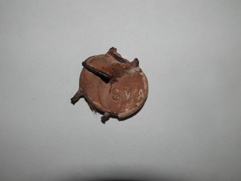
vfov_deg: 38.7
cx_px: 120
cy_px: 90
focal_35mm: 37
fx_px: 258
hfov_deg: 50.1
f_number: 10.1
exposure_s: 1/40
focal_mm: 6.6
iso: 100
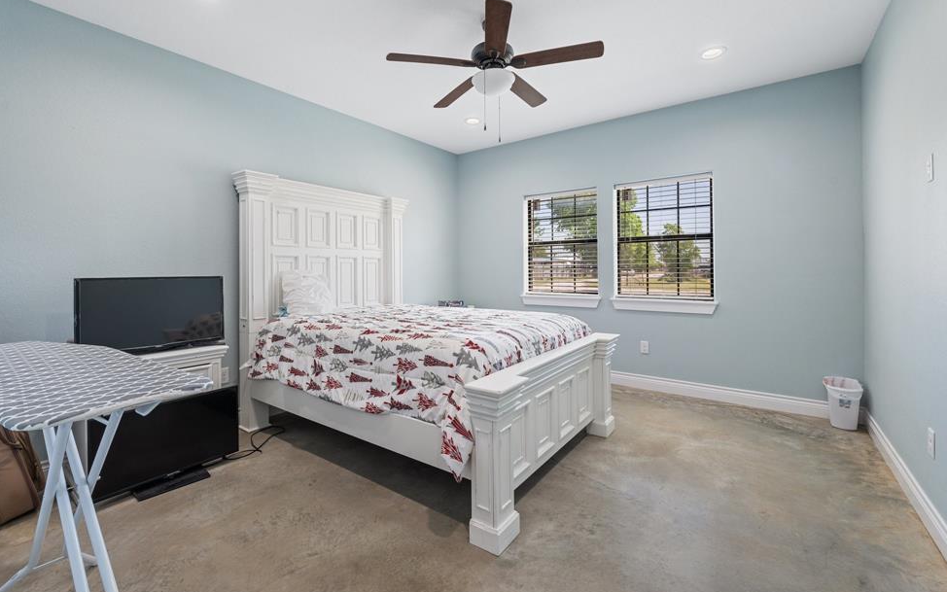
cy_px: 269
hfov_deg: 98.3
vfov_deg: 71.6
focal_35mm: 16
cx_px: 465
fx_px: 409
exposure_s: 1/1.67
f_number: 9
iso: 320
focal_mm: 14.8
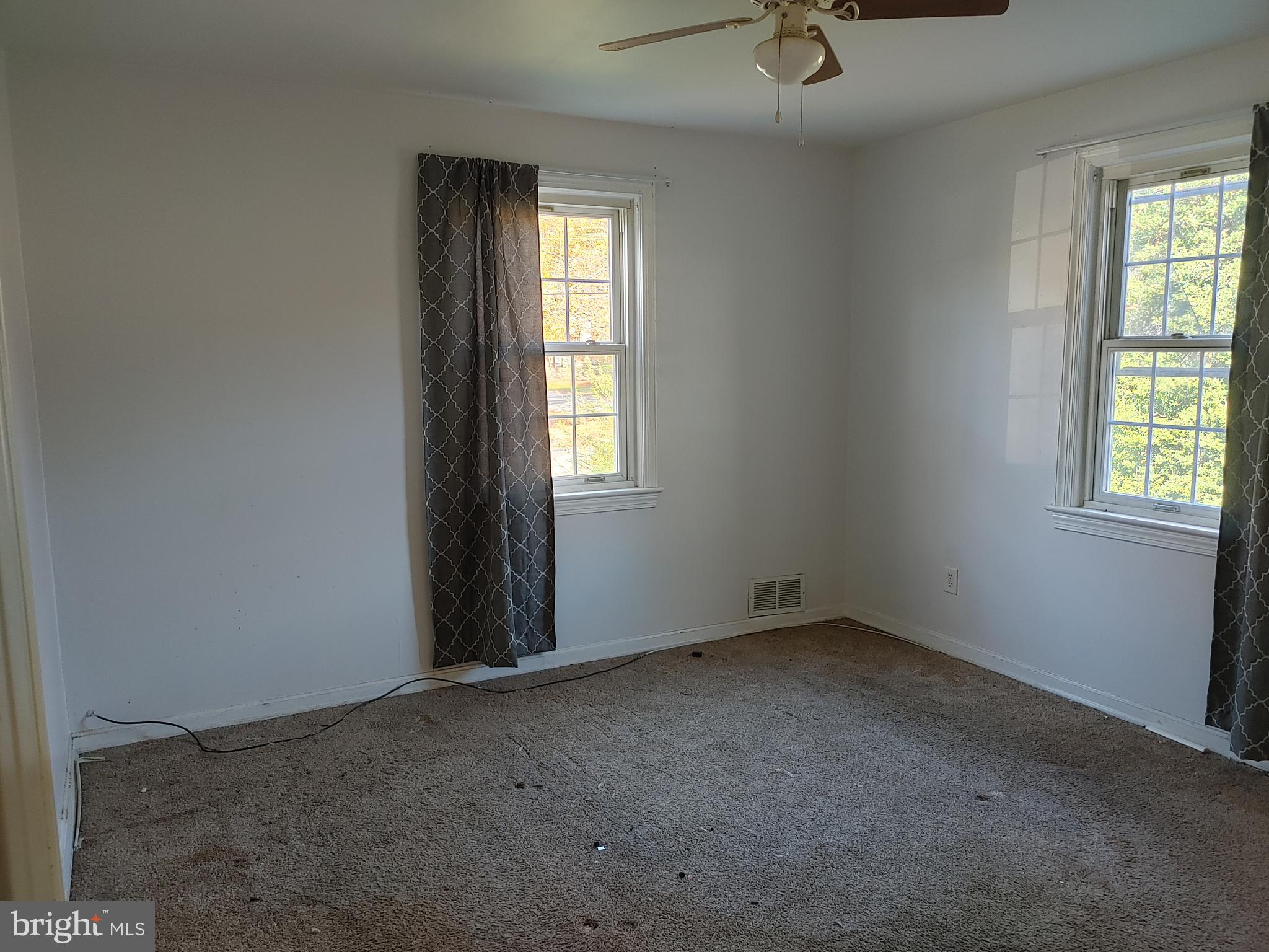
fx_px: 953
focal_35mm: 26
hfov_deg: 67.3
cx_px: 634
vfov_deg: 53.1
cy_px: 476
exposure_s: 1/60
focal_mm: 4.81
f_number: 1.8
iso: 300
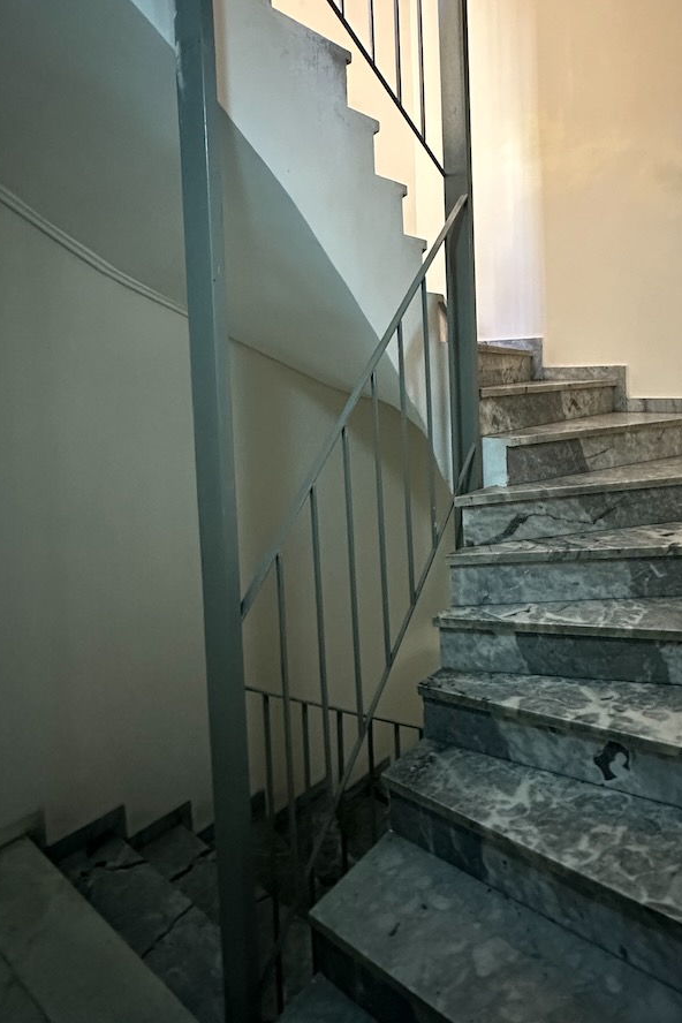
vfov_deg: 80.0
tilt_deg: -2.7
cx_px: 483
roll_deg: +1.1
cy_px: 396
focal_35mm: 21
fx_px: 597
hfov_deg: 57.4
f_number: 2.2
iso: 800
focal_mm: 2.22
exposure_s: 1/50
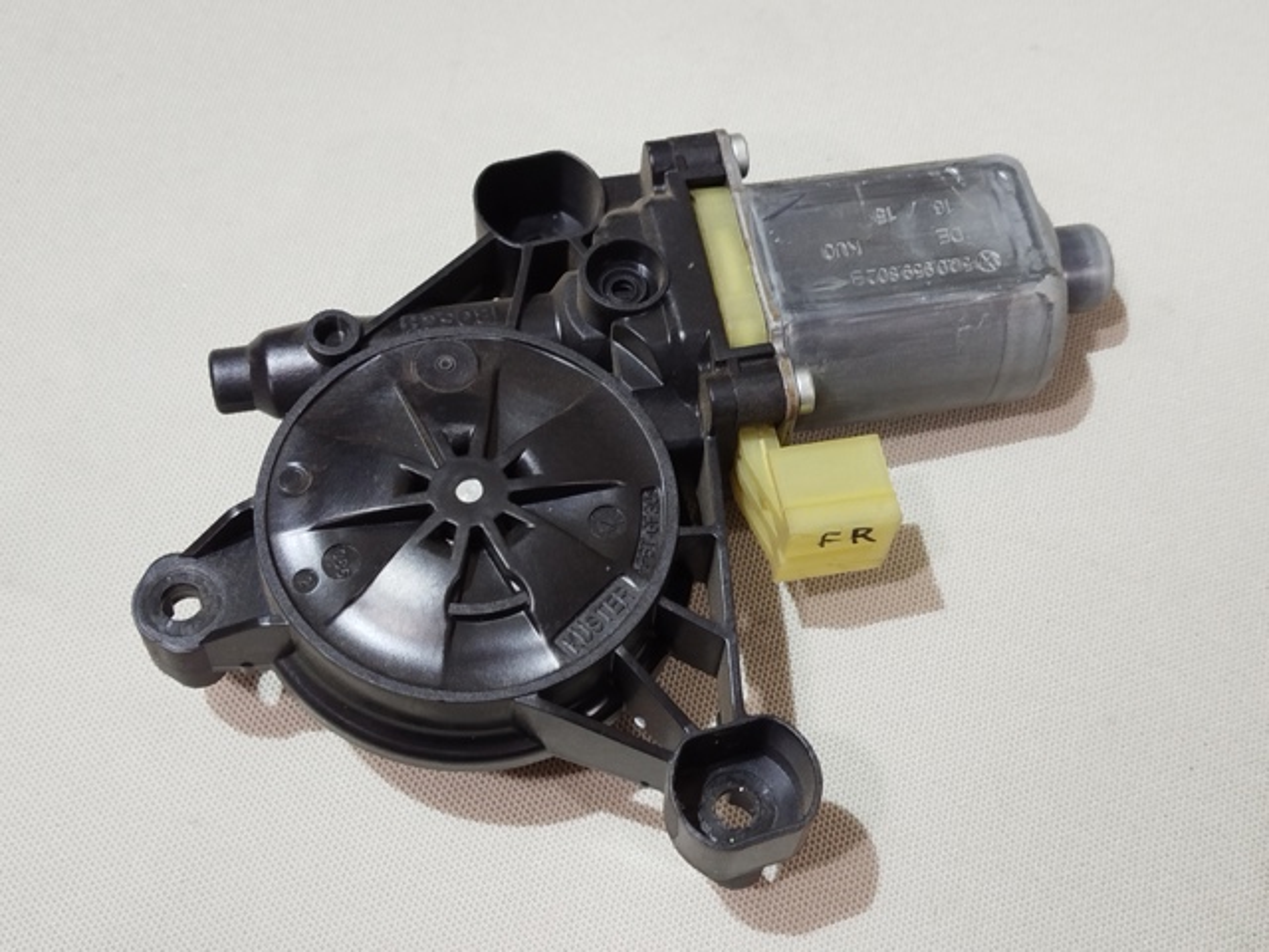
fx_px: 1760
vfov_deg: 30.3
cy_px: 476
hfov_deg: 39.7
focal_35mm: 48
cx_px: 634
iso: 320
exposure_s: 1/33
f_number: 1.7
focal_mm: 5.31
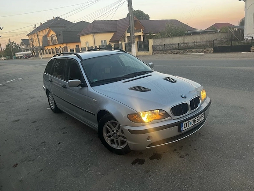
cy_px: 97
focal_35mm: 27
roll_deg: +6.4
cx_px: 123
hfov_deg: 65.3
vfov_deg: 51.3
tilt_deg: -14.9
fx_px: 198
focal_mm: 5.1
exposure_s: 1/121
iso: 80
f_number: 1.6
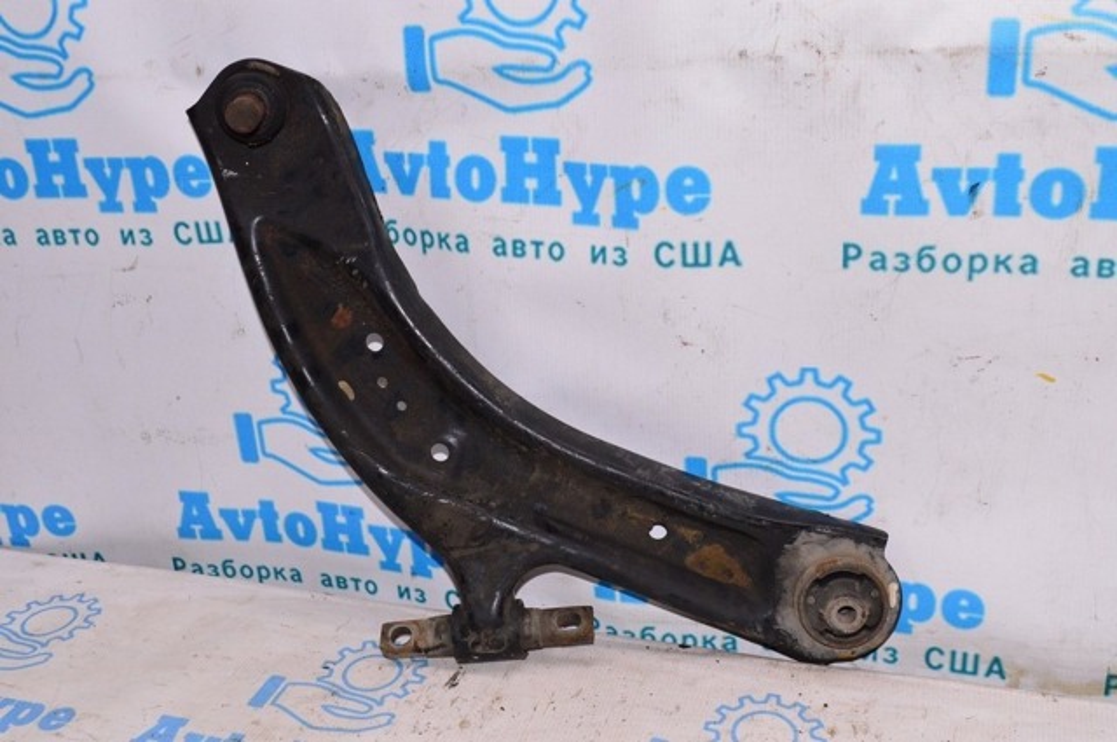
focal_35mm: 40
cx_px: 558
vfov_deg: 32.9
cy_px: 371
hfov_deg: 48.0
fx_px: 1255
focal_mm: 27
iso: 1600
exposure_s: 1/200
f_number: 8
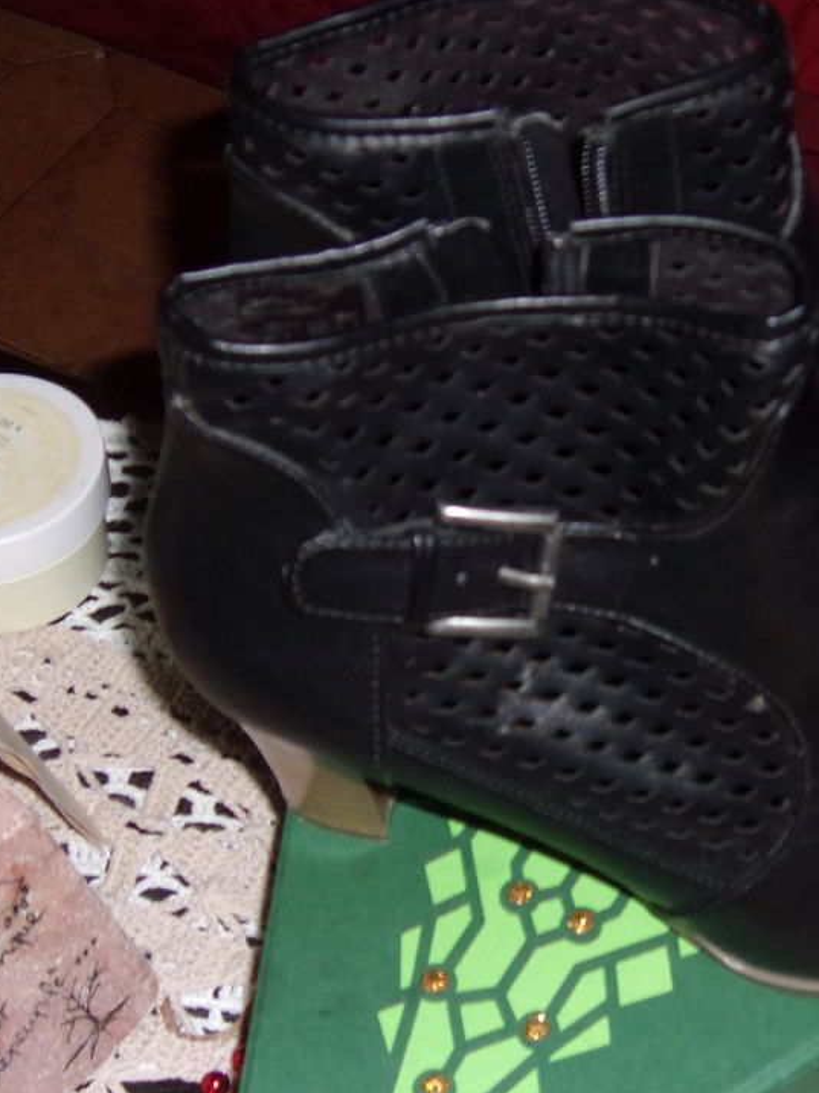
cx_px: 605
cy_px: 545
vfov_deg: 26.3
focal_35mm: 74
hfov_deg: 19.8
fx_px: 2334
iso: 200
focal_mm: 9.4
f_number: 4.2
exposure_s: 1/34
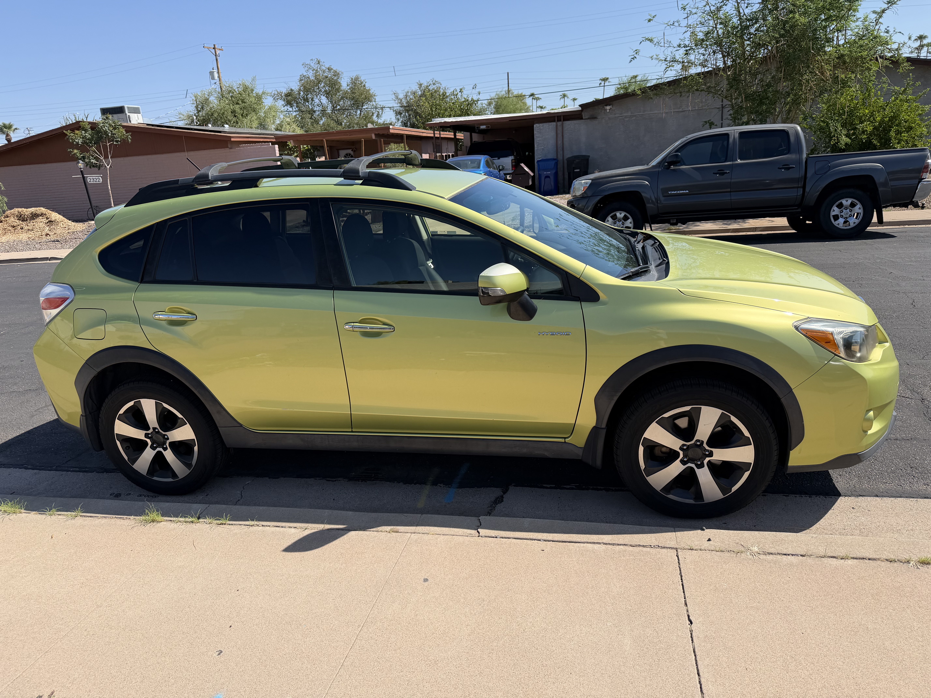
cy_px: 349
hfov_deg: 71.6
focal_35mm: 24
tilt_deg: -17.1
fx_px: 645
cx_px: 466
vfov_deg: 56.8
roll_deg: +6.1
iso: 80
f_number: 1.78
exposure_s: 1/4405
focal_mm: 6.76
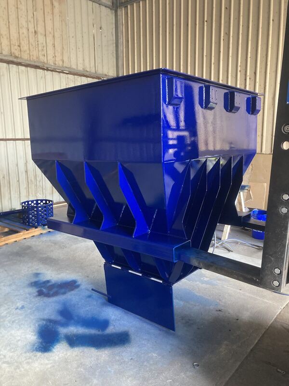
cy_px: 193
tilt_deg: -9.4
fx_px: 312
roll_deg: -0.7
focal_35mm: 28
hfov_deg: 49.7
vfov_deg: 63.4
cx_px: 144
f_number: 1.8
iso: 250
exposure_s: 1/50
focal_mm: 3.99
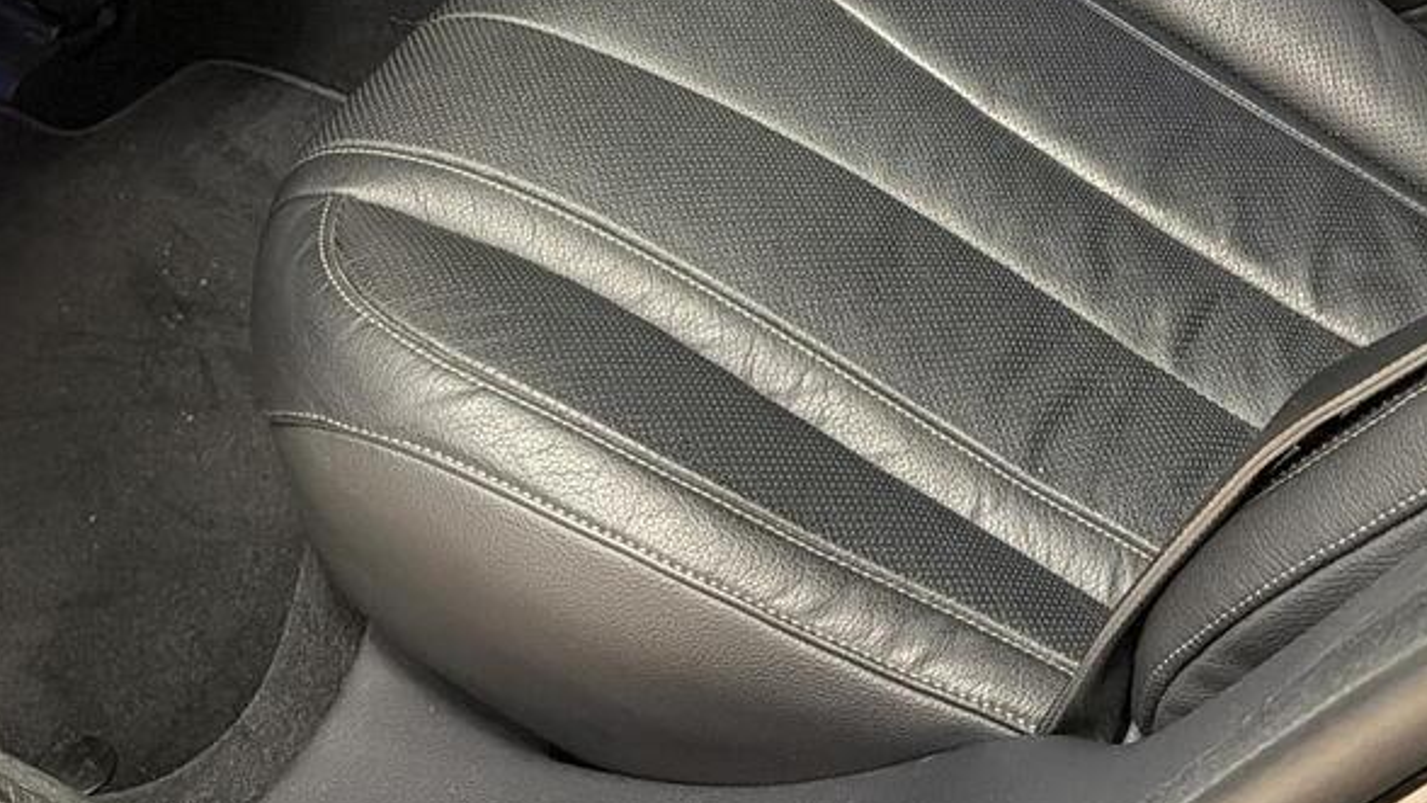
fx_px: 2422
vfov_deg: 17.1
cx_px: 680
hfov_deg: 32.8
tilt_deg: -24.1
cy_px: -393
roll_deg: +0.1
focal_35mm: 64
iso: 1000
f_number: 1.78
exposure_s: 1/33
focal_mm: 6.76
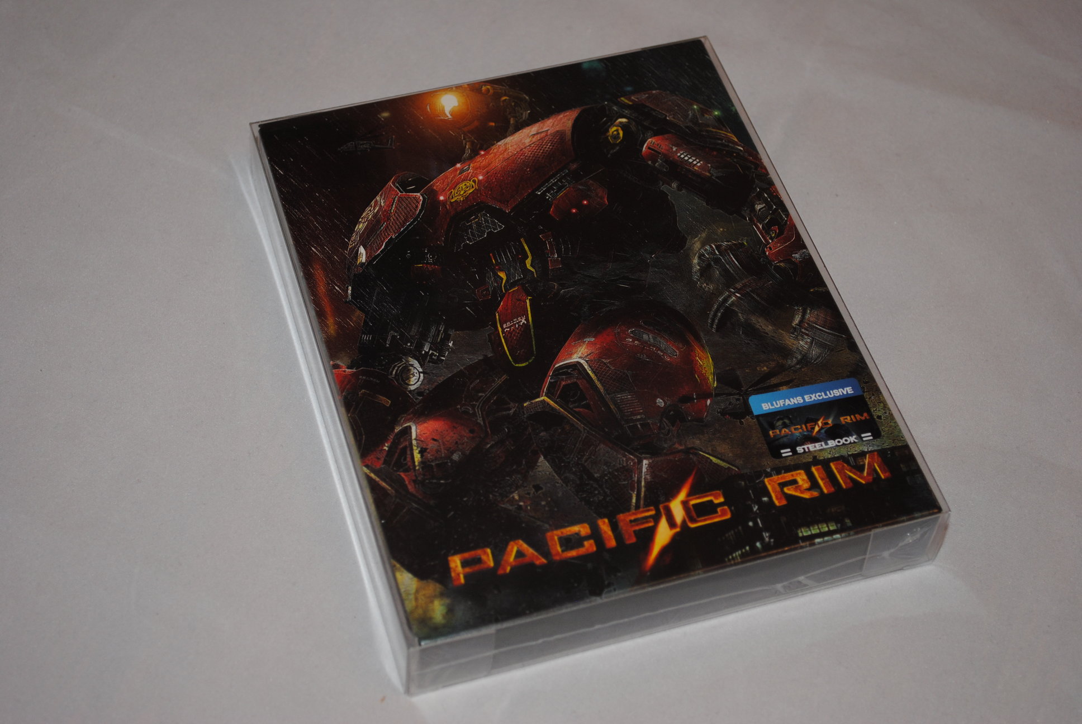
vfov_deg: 22.7
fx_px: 1805
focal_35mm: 60
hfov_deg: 33.4
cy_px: 362
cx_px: 541
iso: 200
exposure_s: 1/60
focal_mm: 40
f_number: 5.3
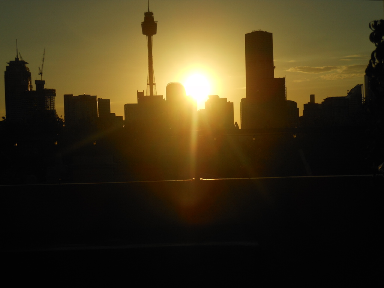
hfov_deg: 29.4
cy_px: 144
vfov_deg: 22.3
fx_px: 732
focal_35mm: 66
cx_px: 192
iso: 80
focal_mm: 11.7
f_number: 13.6
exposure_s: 1/500
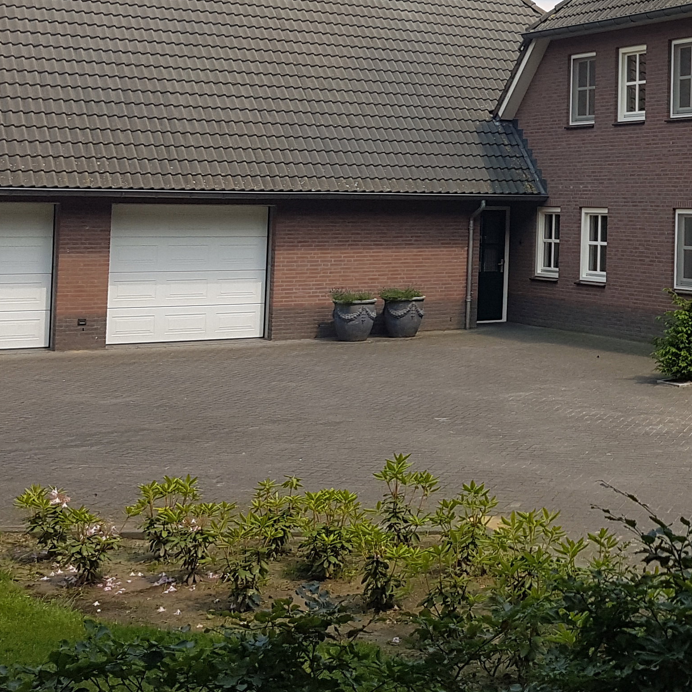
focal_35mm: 60
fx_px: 1357
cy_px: 126
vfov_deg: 27.9
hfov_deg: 26.3
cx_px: 769
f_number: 1.7
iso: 40
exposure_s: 1/1412
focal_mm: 4.2
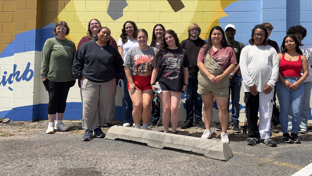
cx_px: 189
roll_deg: -0.1
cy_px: 59
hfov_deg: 57.5
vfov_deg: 34.3
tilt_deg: +2.9
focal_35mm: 34
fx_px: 281
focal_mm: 6.76
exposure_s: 1/5714
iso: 80
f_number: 1.78
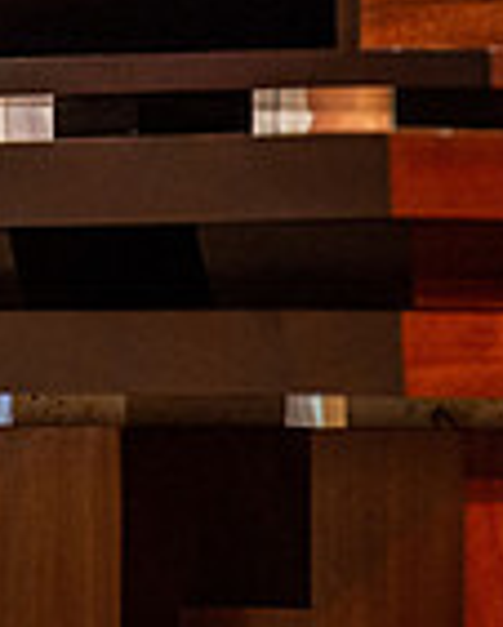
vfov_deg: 2.5
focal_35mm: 770
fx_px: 14313
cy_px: -147
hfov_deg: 2.0
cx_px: 76
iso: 1600
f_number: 2.8
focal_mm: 200
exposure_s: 1/125
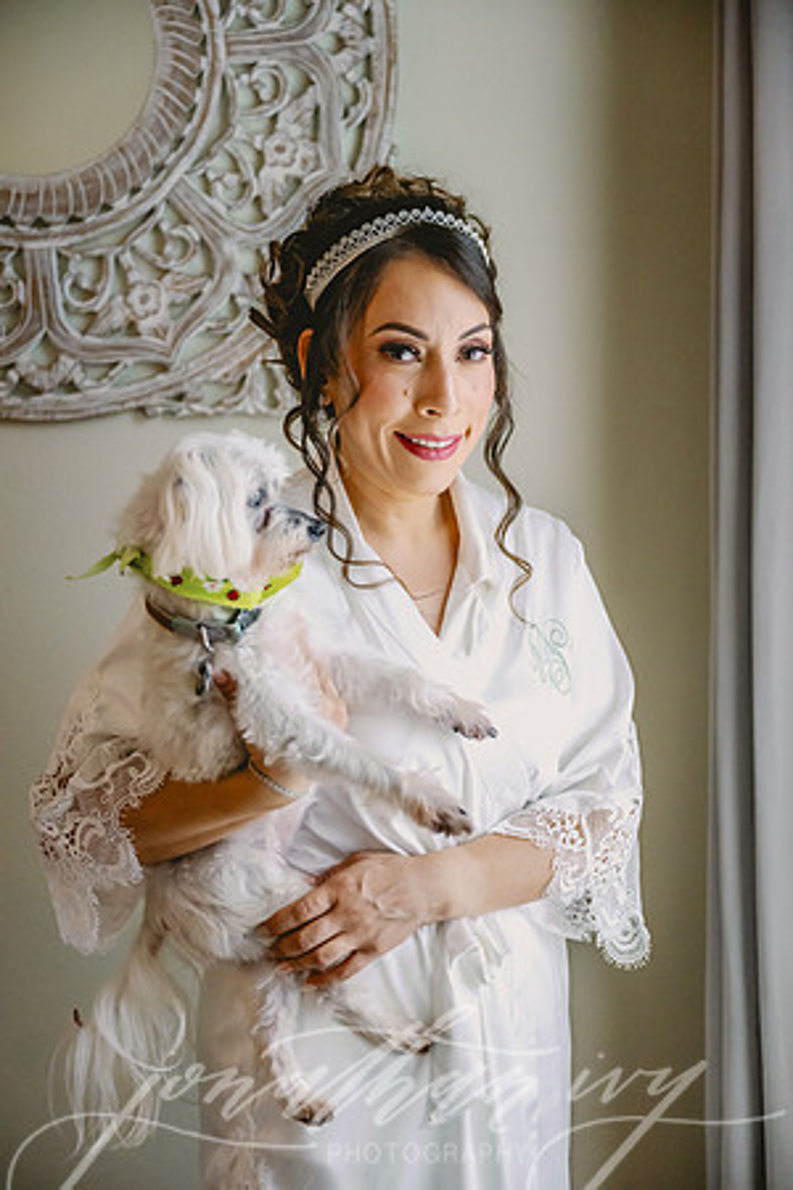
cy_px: 595
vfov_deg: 38.2
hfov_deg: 26.0
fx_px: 1718
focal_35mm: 52
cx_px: 396
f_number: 2.8
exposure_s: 1/640
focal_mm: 52
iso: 3200
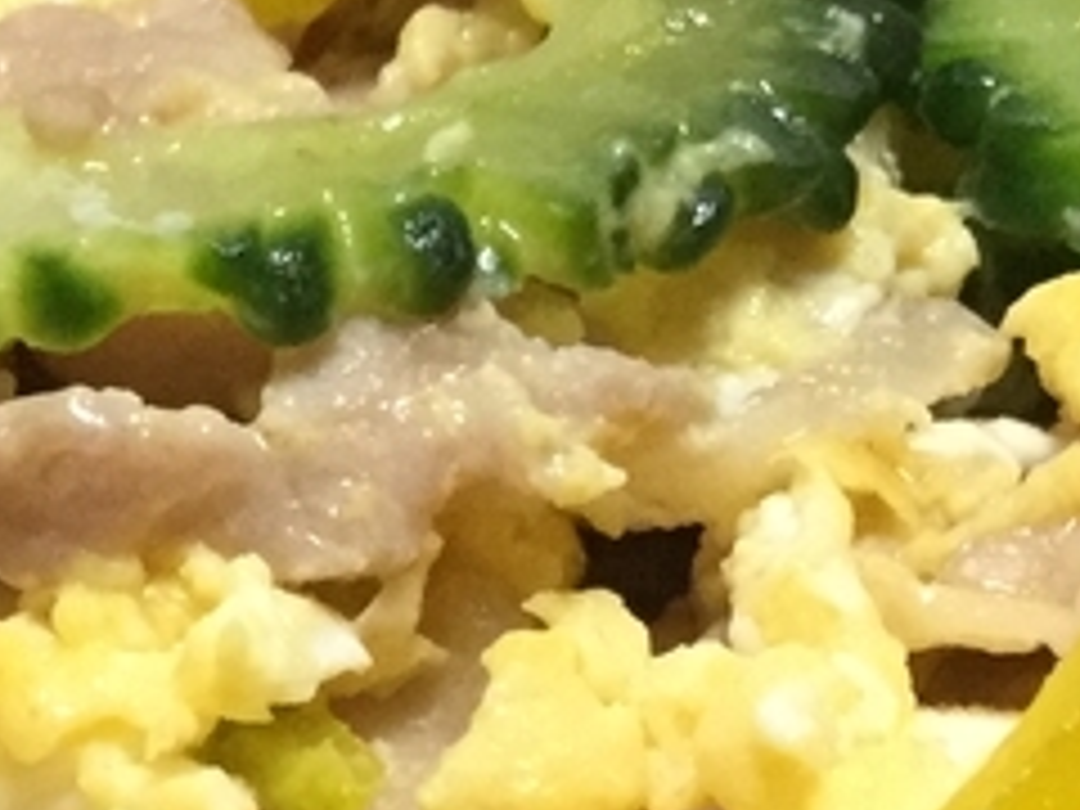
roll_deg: -0.1
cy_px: 482
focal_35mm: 155
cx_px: -176
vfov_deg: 9.6
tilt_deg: -43.6
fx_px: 4836
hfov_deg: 12.5
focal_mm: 3.3
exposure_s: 1/30
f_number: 2.4
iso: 125
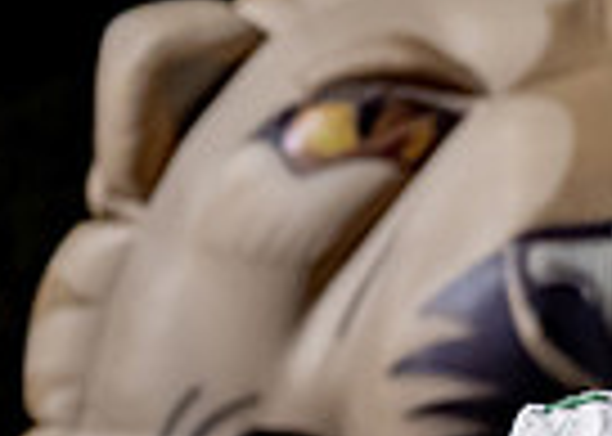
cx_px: 726
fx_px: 6584
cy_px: 719
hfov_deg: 5.3
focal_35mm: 379
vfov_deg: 3.8
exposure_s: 1/1250
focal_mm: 72
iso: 4000
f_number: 2.8
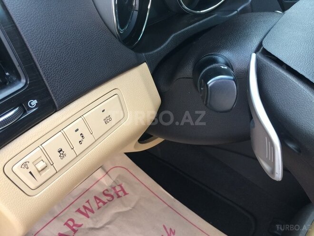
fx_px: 263
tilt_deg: -43.7
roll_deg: -9.9
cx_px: 157
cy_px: 118
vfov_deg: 48.2
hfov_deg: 61.7
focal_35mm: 29
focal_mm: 4.15
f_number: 2.2
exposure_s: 1/33
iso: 32
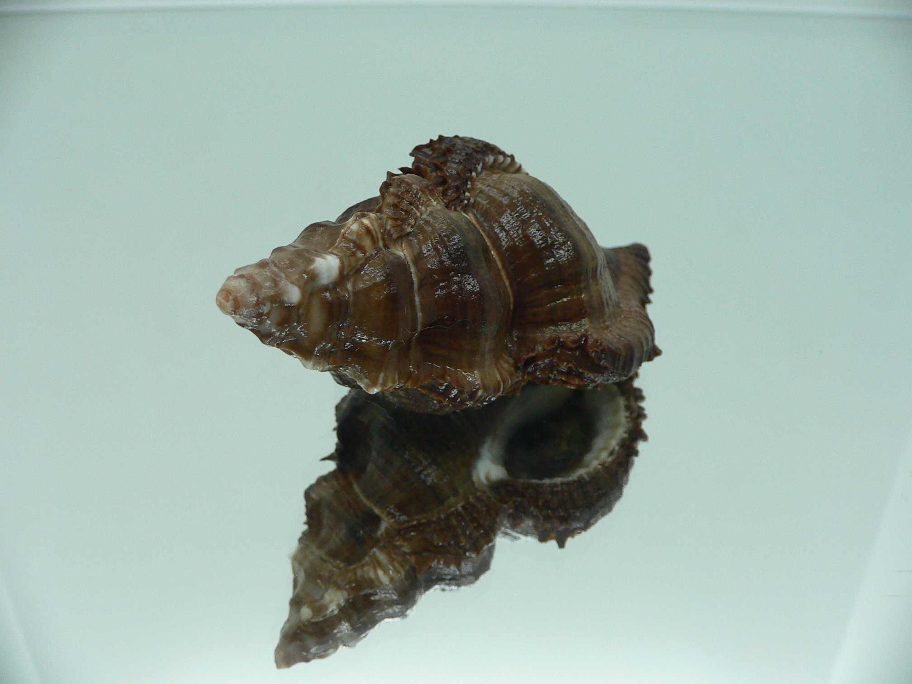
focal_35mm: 35
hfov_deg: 52.6
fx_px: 922
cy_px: 342
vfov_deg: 40.7
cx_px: 456
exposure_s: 1/60
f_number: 2.8
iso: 100
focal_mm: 4.6
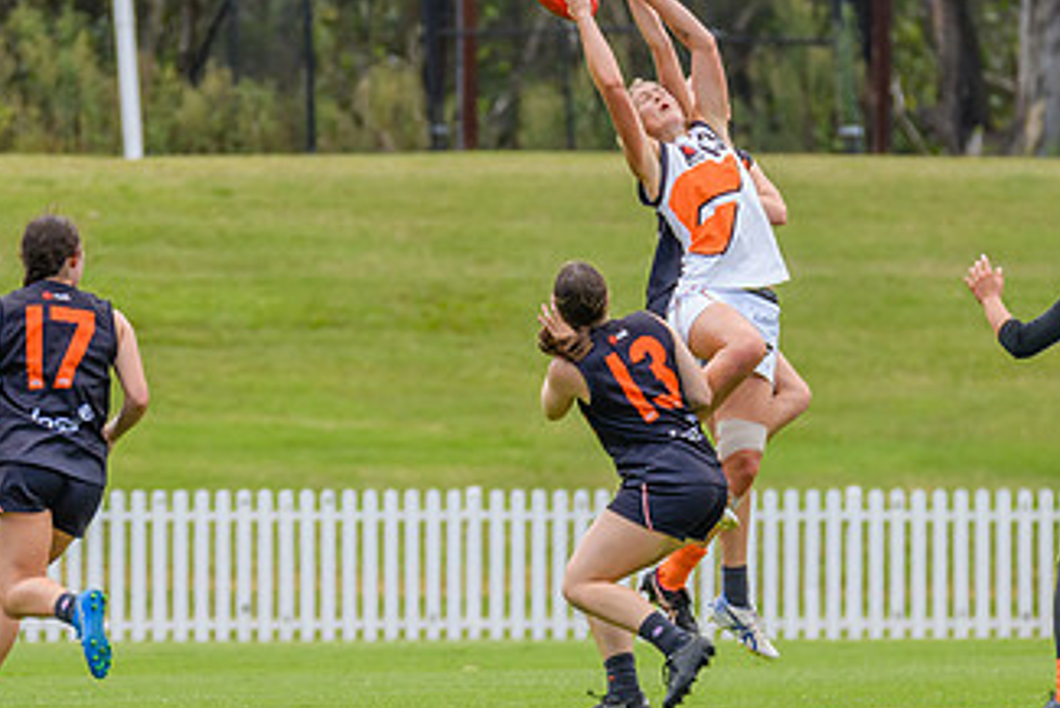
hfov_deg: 2.8
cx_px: 570
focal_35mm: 732
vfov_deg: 1.9
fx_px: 21562
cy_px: 287
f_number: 7.1
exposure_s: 1/1600
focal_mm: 300
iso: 800
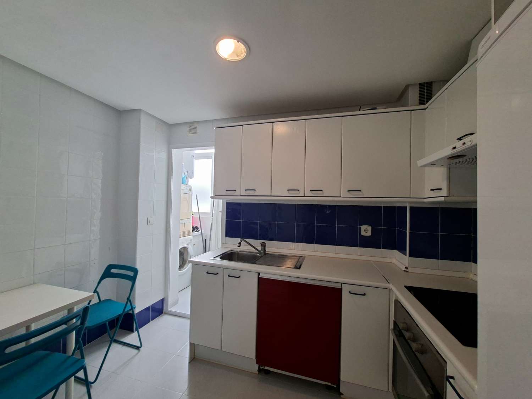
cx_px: 266
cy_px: 200
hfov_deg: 106.2
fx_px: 200
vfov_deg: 89.9
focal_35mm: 13
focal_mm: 1.74
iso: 64
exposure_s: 1/40
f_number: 2.2
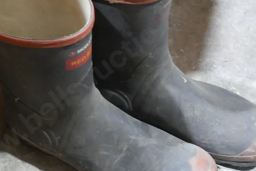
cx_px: 106
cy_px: 68
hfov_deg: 27.0
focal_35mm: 75
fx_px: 533
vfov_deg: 18.2
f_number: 9
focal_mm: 25
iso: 3200
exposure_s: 1/25
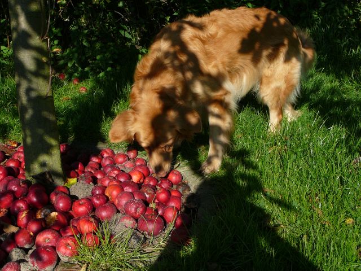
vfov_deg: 29.7
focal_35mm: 49
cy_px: 136
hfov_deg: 38.9
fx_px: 511
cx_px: 180
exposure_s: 1/400
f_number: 5.6
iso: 80
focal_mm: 7.3
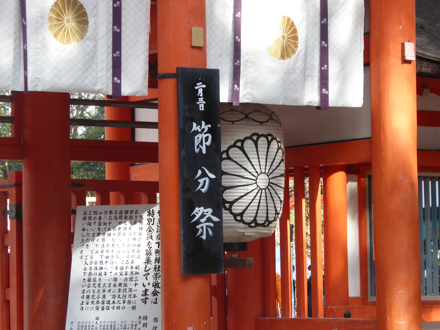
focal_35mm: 168
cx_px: 220
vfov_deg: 8.8
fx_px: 2135
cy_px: 165
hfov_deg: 11.8
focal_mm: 27.1
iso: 100
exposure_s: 1/80
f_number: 5.4
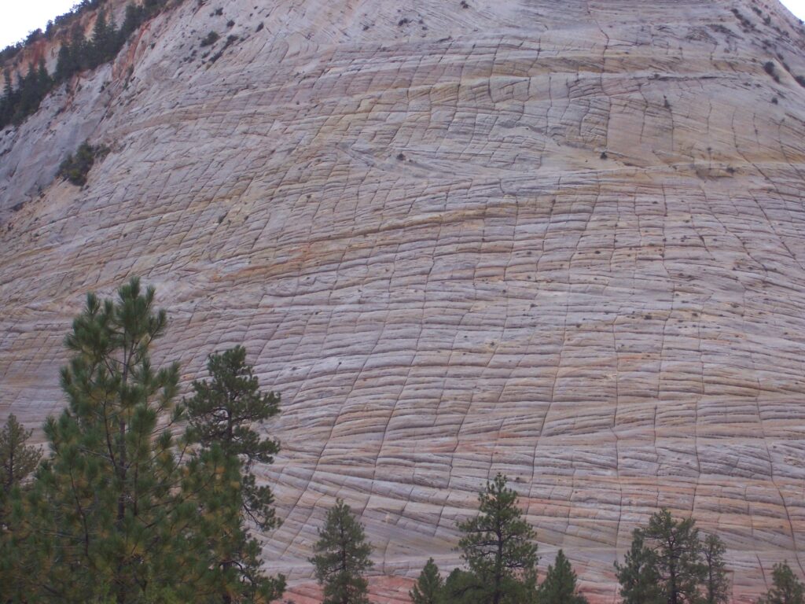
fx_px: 2372
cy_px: 302
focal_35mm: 102
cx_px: 402
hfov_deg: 19.3
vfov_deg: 14.5
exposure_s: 1/90
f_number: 4.6
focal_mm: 16.8
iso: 125
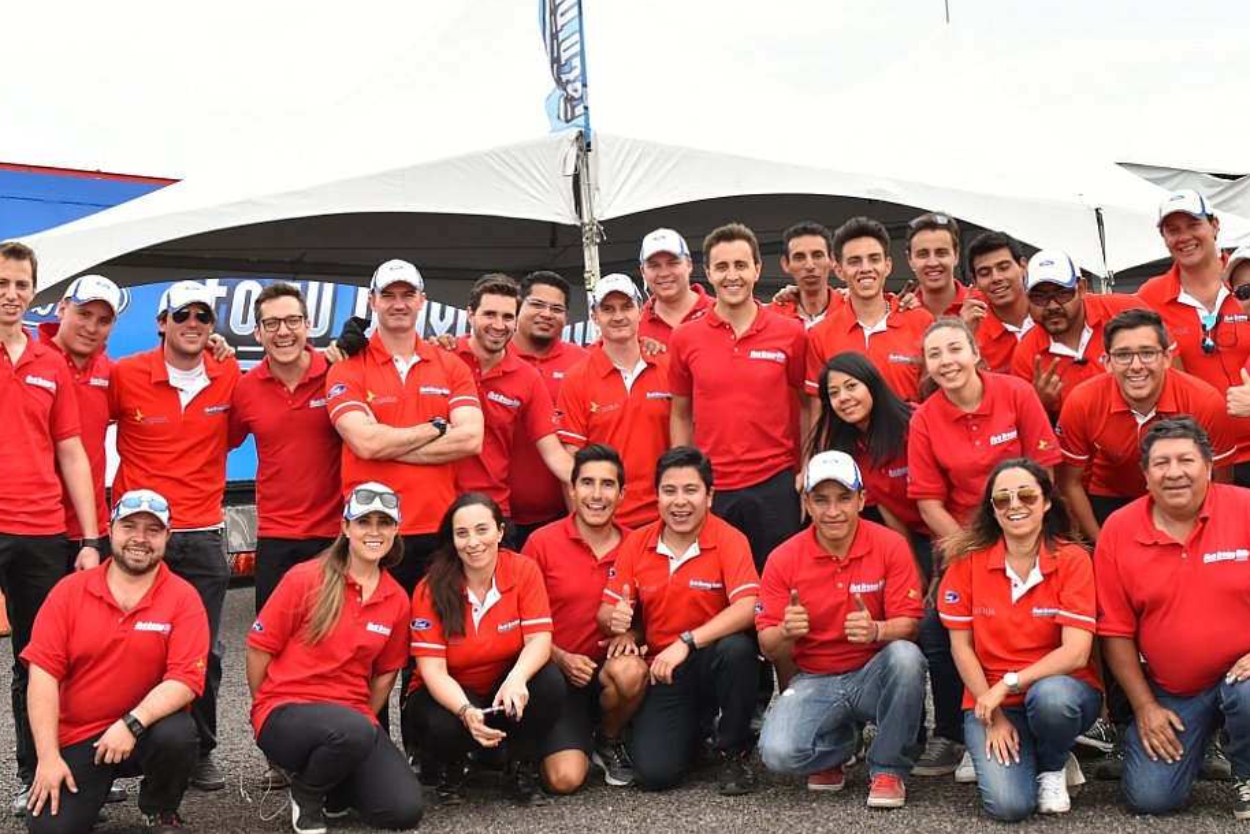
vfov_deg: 24.2
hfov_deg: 35.6
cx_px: 624
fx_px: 1945
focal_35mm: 56
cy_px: 420
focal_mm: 32
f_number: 4
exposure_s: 1/640
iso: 1000
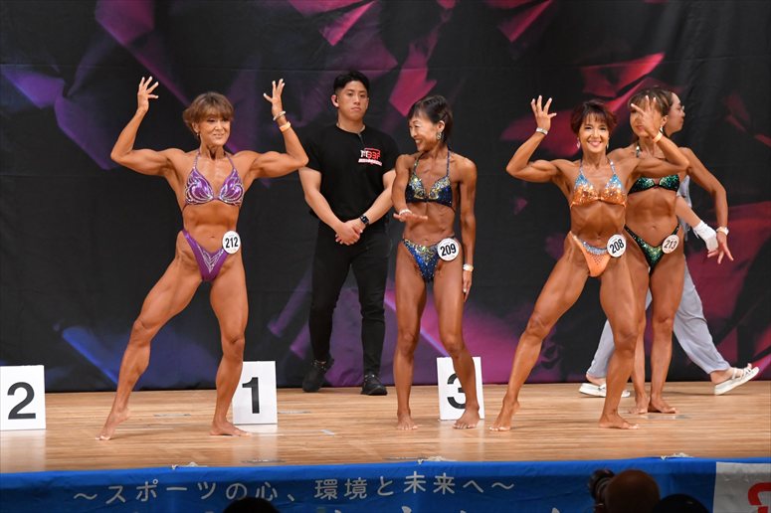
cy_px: 256
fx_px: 4816
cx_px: 386
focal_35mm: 225
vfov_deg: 6.1
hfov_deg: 9.2
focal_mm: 150
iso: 5000
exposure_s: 1/400
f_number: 5.6
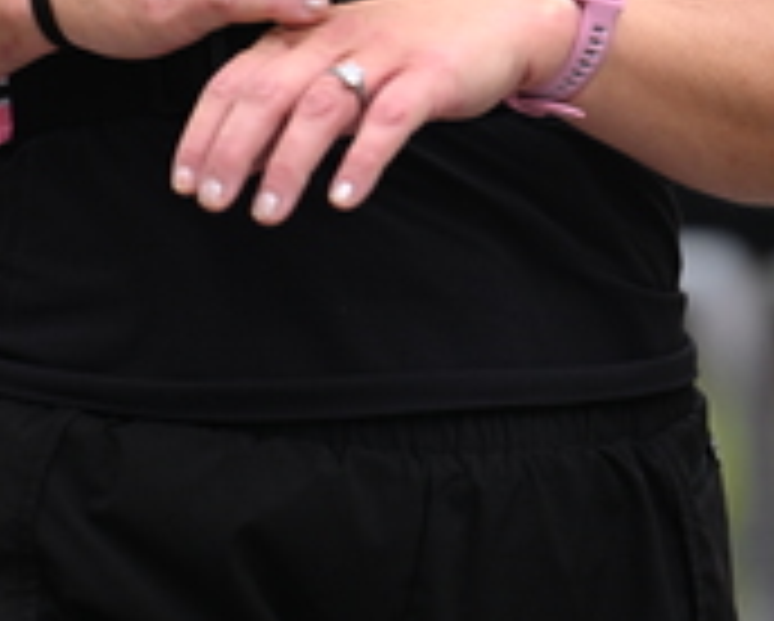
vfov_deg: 2.6
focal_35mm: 599
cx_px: 236
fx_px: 13737
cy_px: -490
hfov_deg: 3.2
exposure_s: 1/2000
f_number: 2.8
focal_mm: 200
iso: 640
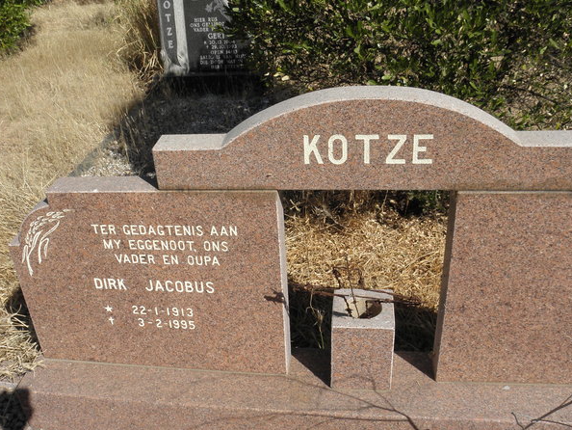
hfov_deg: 52.2
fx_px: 579
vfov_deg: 40.7
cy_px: 228
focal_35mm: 35
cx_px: 221
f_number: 5.6
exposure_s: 1/400
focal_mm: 4.6
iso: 64
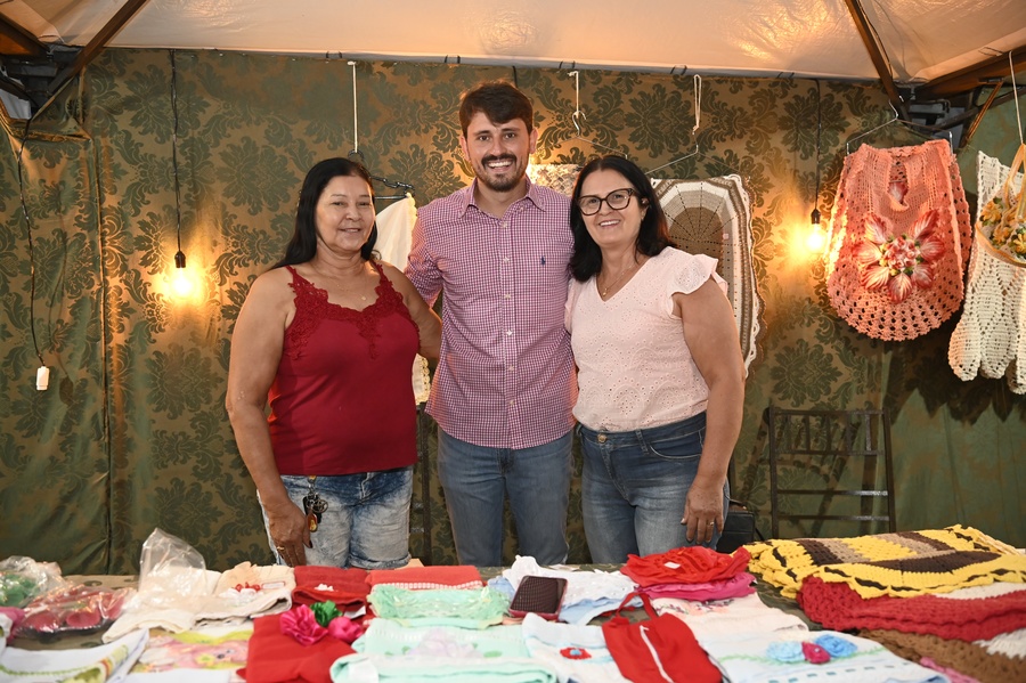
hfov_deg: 54.5
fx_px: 997
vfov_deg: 37.8
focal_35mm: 35
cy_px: 342
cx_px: 513
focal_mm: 35
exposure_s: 1/60
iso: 3200
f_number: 4
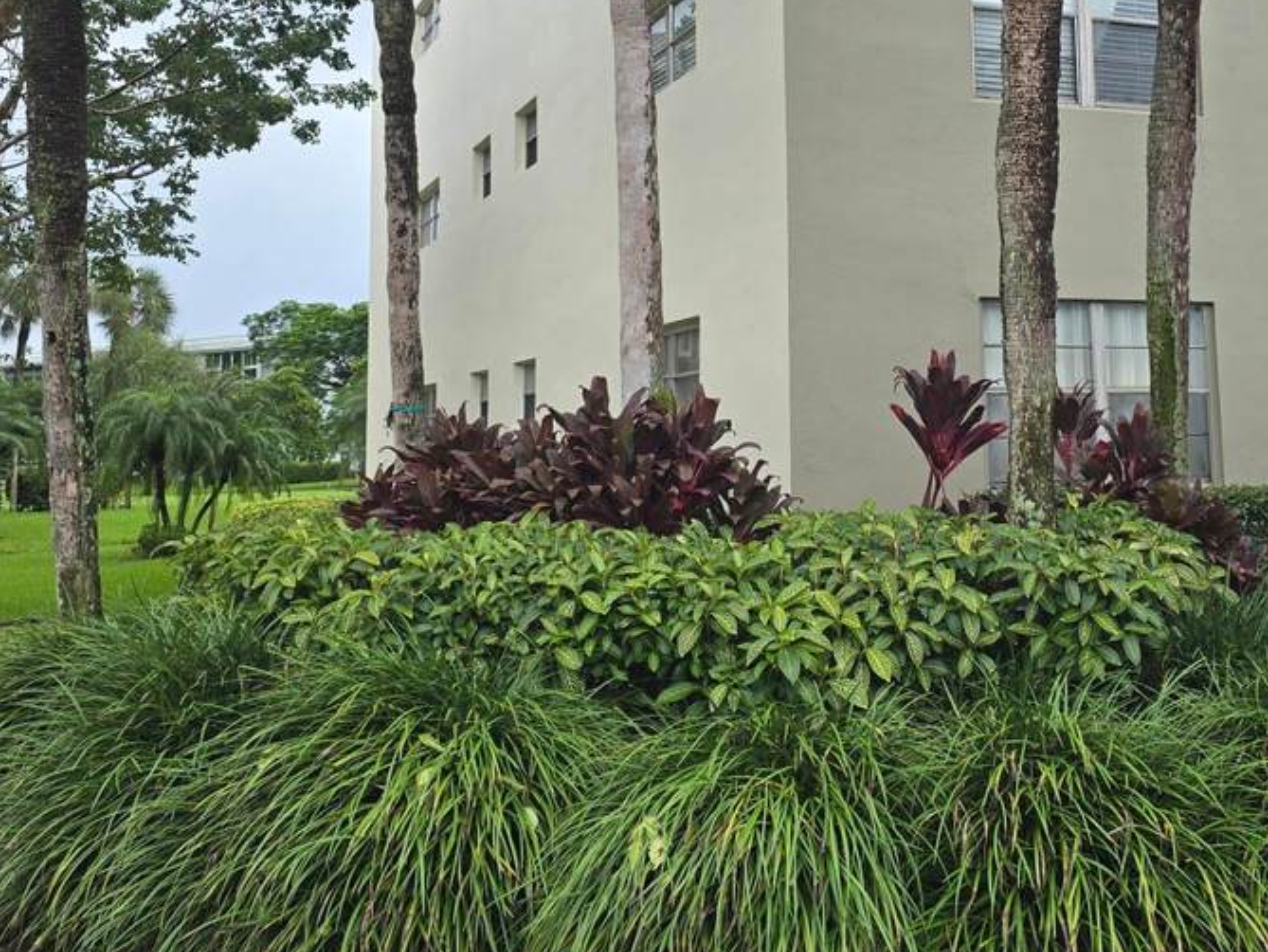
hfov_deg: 42.2
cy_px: 218
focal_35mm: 44
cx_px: 876
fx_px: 1612
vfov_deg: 32.2
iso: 12
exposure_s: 1/209
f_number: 1.7
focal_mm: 6.3
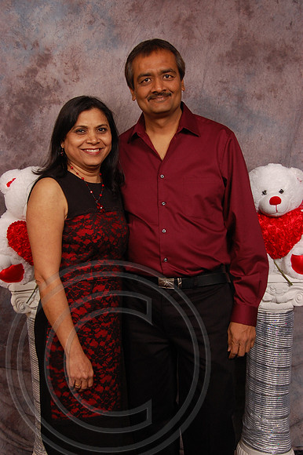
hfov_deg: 29.8
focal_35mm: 45
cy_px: 228
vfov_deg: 43.6
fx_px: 569
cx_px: 152
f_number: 5.6
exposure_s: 1/200
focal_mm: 30
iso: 400
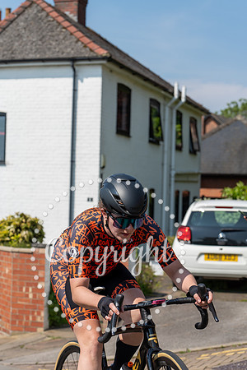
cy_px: 185
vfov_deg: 27.7
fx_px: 751
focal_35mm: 73
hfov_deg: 18.7
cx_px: 124
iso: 200
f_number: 5
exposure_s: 1/1250
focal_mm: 73
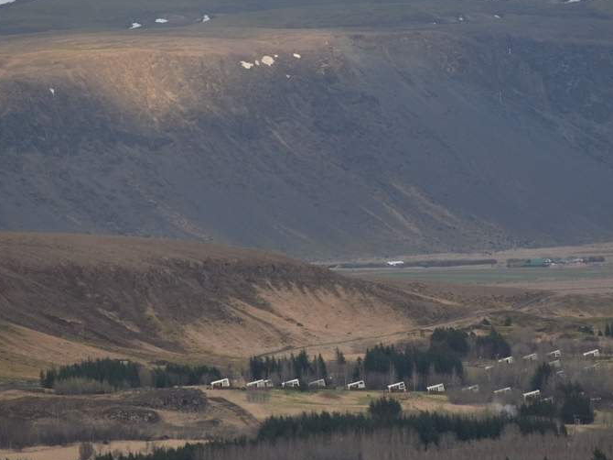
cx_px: 345
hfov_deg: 4.5
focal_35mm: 441
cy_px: 175
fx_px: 7807
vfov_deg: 3.4
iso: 1000
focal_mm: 200
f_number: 5.6
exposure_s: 1/640
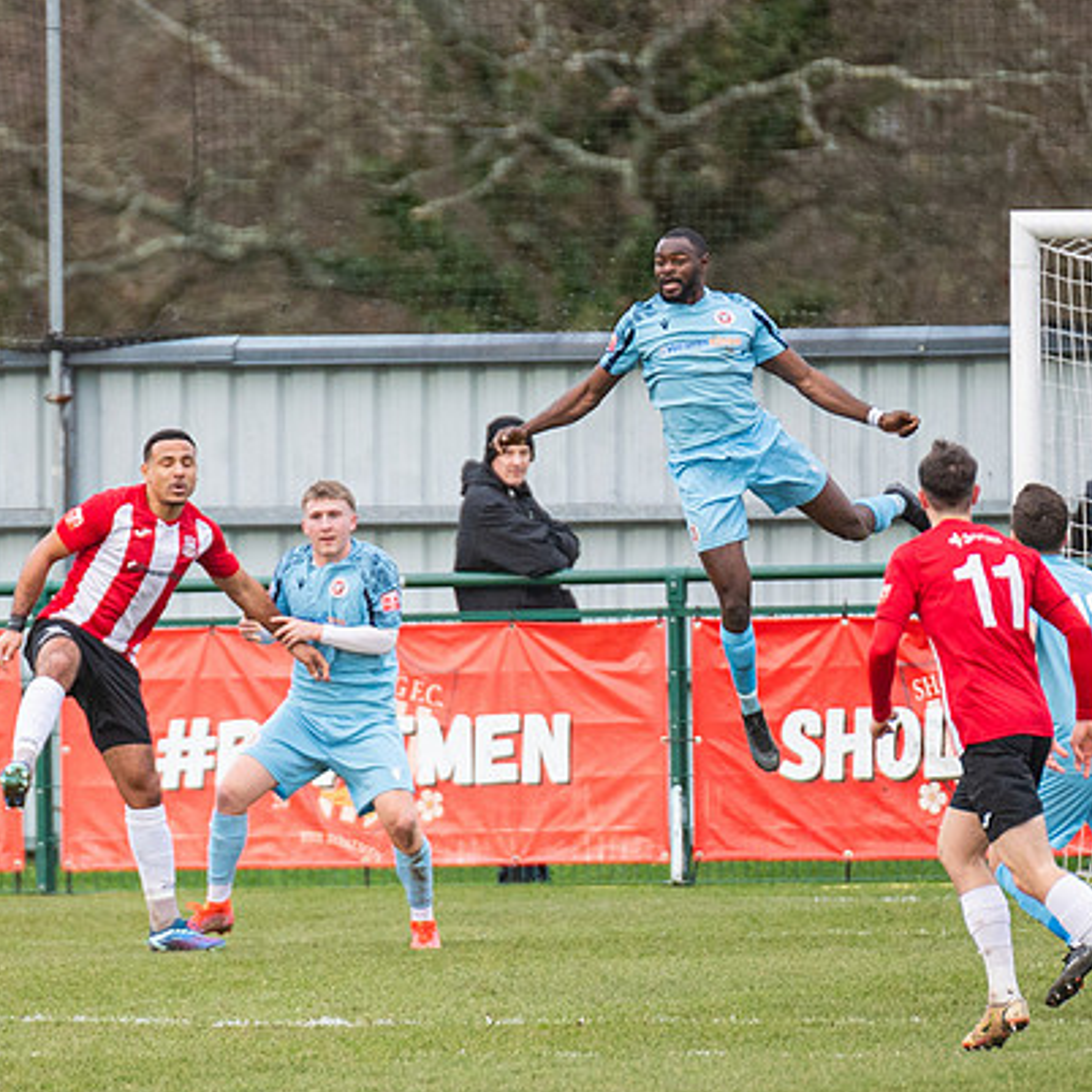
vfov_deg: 2.0
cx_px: 275
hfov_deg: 2.0
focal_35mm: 858
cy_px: 685
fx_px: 30622
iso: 1000
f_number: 2.8
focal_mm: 300
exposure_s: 1/1600
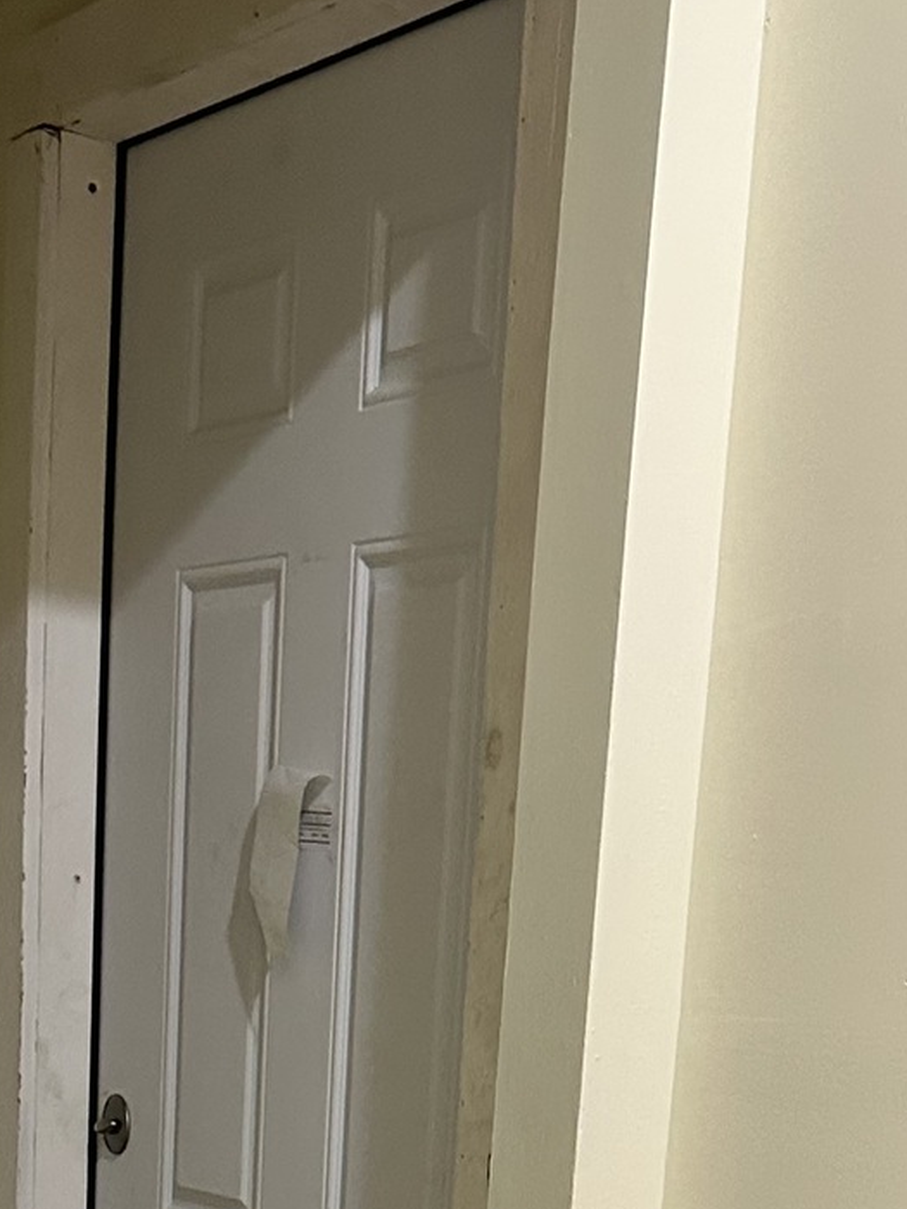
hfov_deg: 18.6
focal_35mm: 79
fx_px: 2760
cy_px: 1622
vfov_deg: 21.9
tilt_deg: -11.9
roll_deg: -4.3
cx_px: 637
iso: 500
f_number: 1.78
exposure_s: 1/60
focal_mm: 6.86
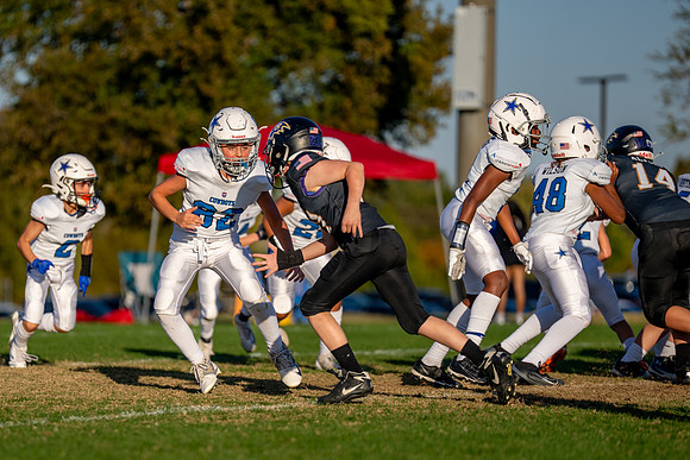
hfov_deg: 8.1
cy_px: 266
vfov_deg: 5.4
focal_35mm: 254
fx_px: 4877
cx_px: 263
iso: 200
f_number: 2.8
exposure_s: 1/4000
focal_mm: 200
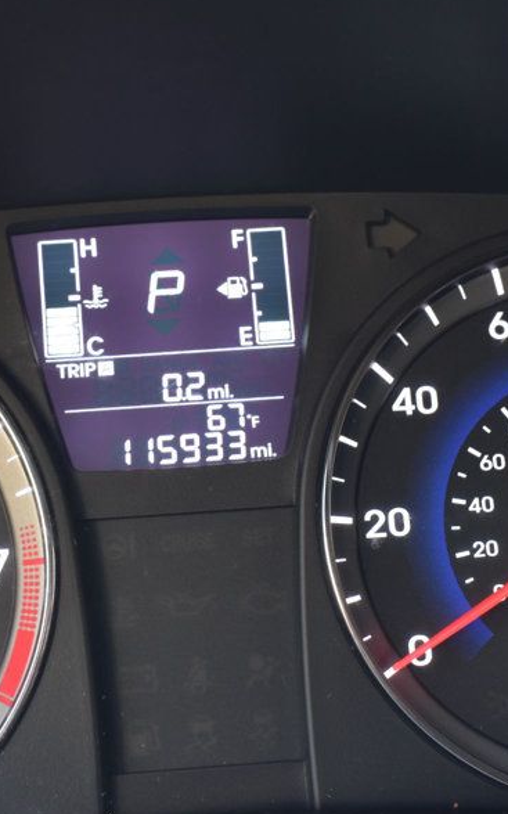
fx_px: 1594
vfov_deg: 28.6
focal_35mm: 72
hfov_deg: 18.1
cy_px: 396
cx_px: 170
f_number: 6.3
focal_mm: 27
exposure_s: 1/15
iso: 450
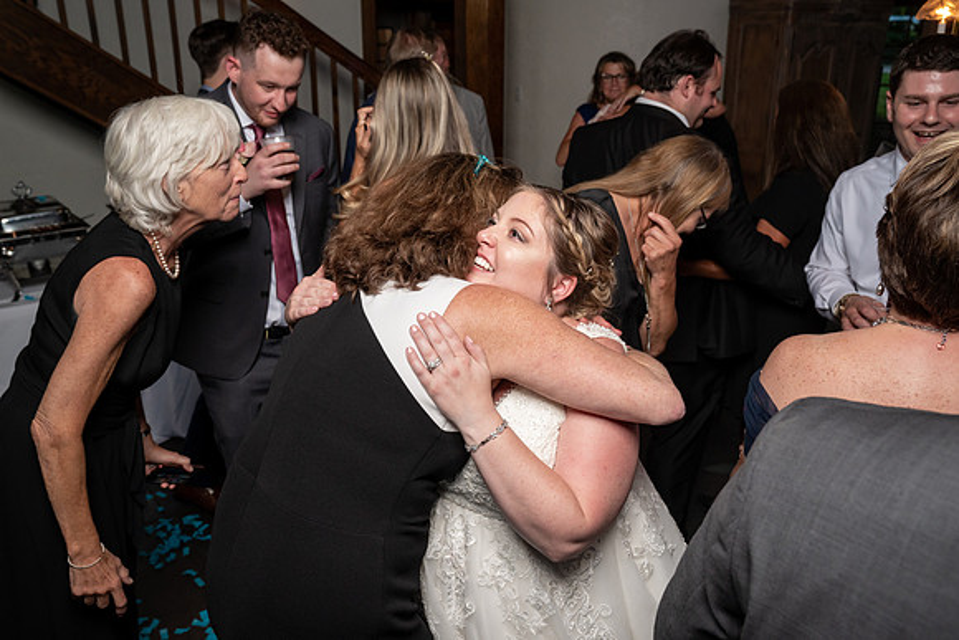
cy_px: 320
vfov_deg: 42.3
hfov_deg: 60.3
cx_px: 480
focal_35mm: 31
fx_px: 826
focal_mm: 31
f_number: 5.6
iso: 2000
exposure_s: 1/200
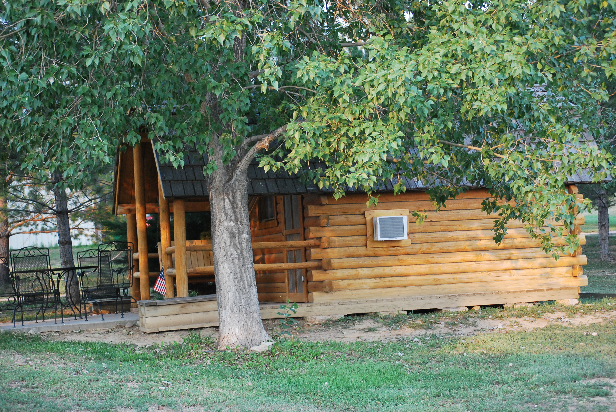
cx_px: 308
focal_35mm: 82
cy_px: 206
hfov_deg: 24.6
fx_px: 1413
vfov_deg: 16.6
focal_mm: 55
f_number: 4
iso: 800
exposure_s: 1/250
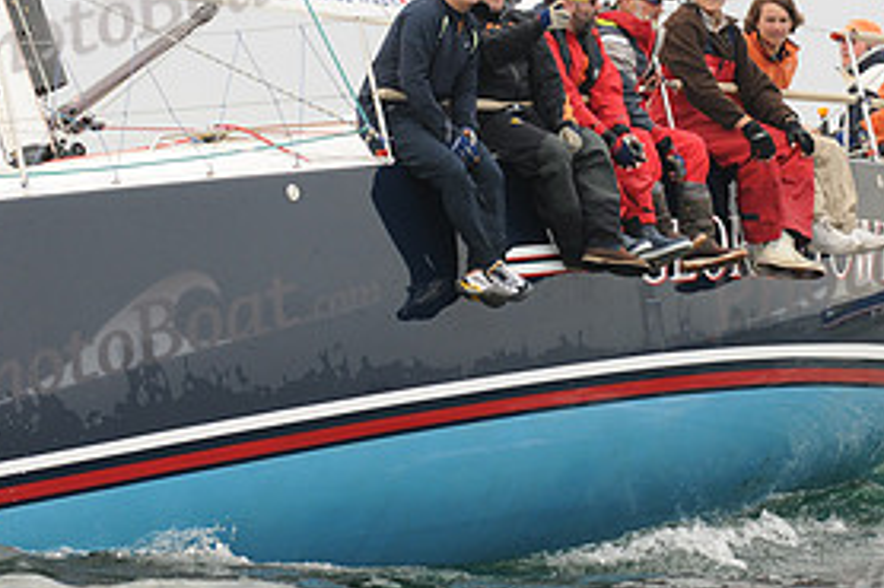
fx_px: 7828
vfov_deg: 4.3
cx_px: 544
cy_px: 129
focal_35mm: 319
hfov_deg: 6.5
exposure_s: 1/800
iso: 200
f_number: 4.5
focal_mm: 102
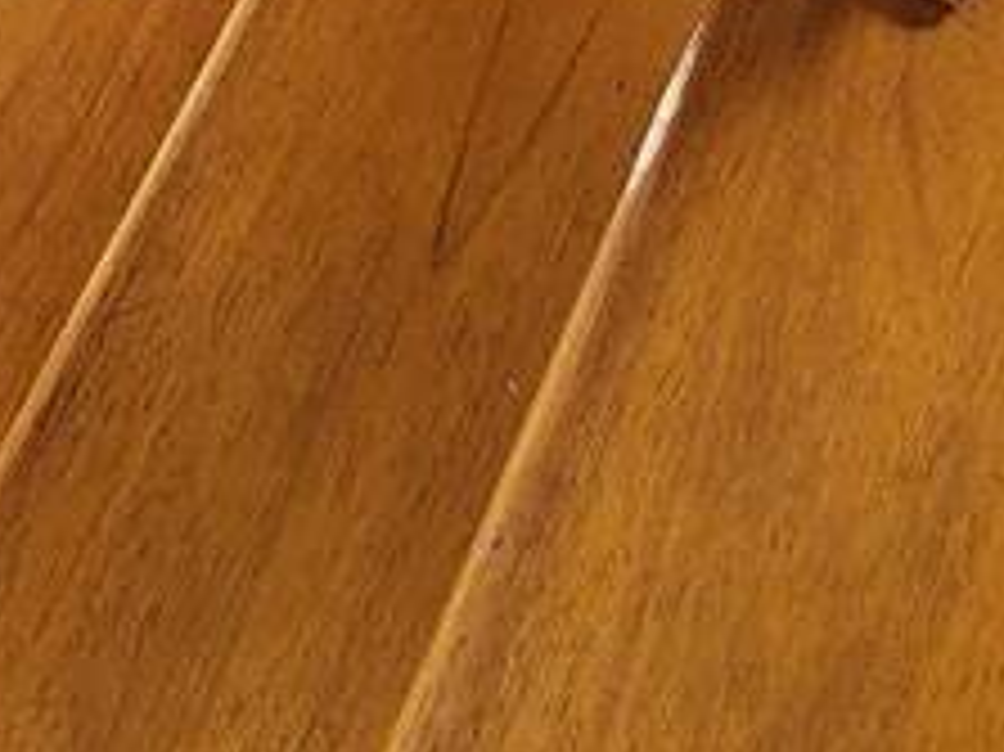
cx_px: 576
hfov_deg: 23.3
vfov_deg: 10.4
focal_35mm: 84
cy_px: -1666
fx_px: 2435
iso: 160
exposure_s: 1/60
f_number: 2.2
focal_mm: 2.2
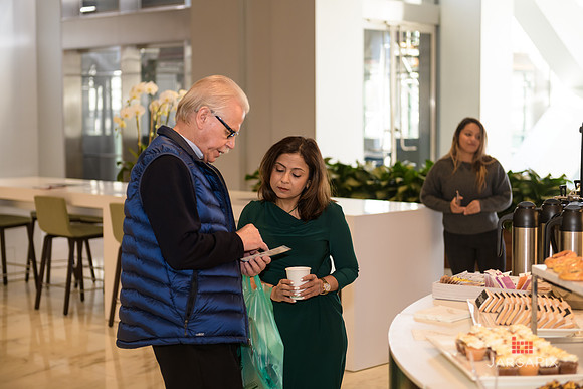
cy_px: 194
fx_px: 1134
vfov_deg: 19.5
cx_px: 292
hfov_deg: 28.8
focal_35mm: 70
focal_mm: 70
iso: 400
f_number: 3.2
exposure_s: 1/125
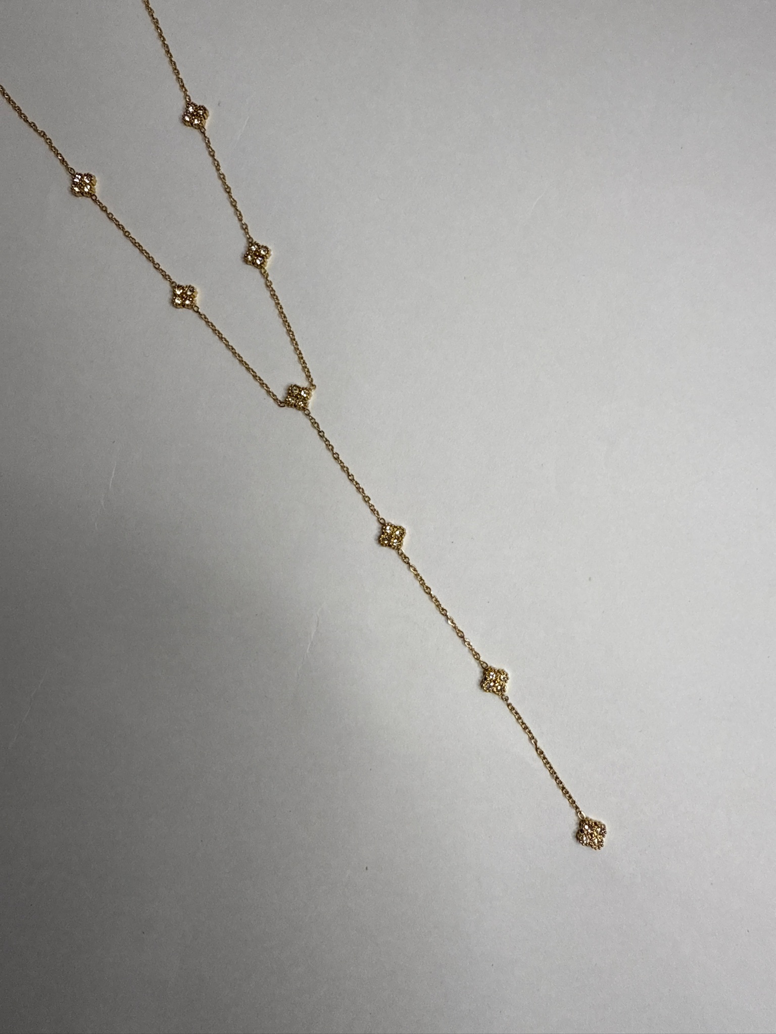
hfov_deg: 56.8
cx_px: 388
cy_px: 517
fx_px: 717
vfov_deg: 71.6
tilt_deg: -81.1
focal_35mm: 24
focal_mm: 2.22
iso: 100
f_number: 2.2
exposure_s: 1/105
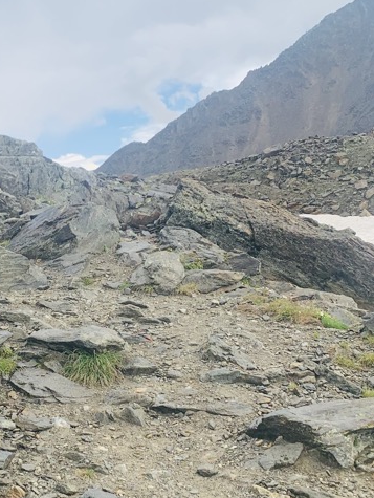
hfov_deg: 24.9
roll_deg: +7.0
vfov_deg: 34.3
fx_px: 806
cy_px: 262
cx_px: 2
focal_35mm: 56
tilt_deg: -0.6
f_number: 1.8
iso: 25
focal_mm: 4.25
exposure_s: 1/1490
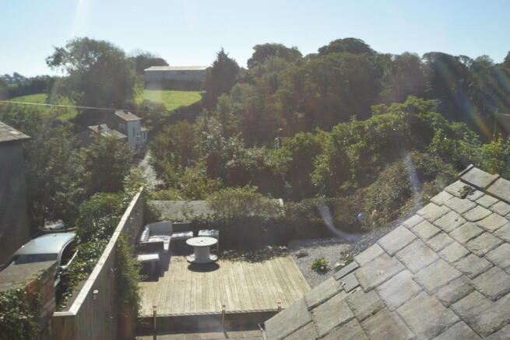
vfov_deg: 36.9
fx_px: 510
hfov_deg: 53.1
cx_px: 255
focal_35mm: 36
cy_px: 170
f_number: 8
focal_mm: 24
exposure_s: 1/200
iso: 100
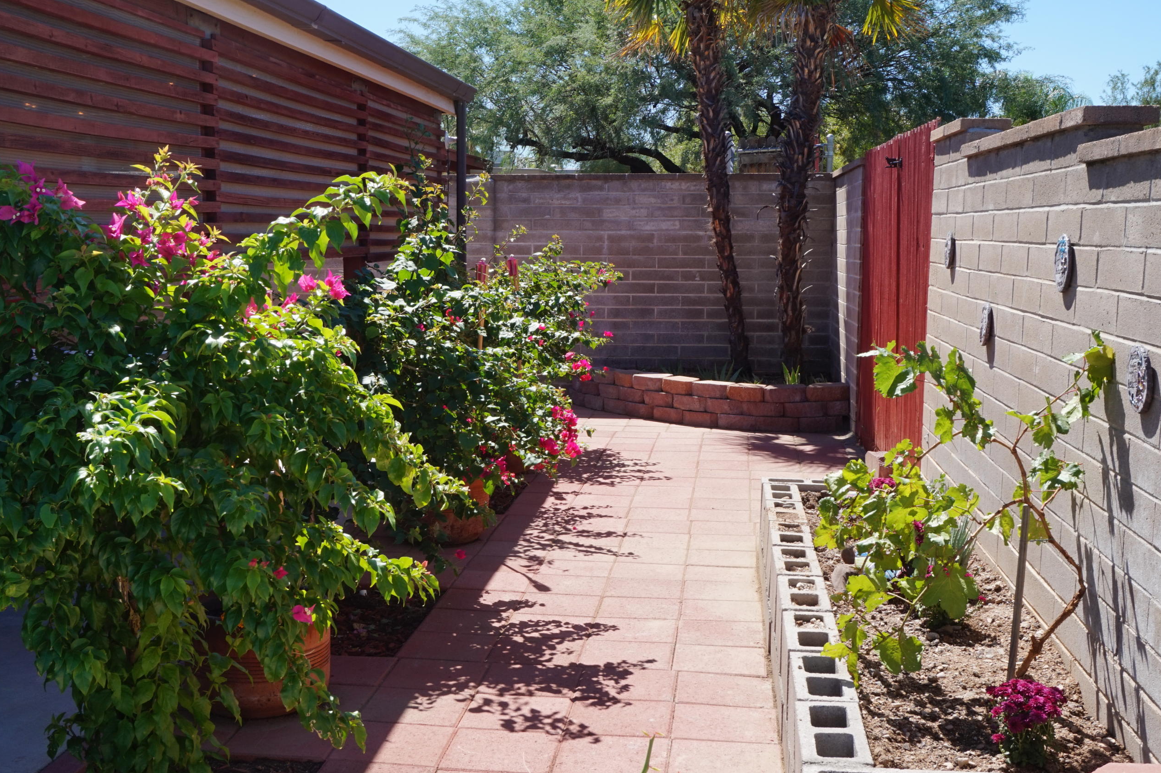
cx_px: 546
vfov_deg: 30.1
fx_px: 1437
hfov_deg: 44.0
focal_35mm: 45
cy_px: 412
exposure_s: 1/80
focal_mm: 25
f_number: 13
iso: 100
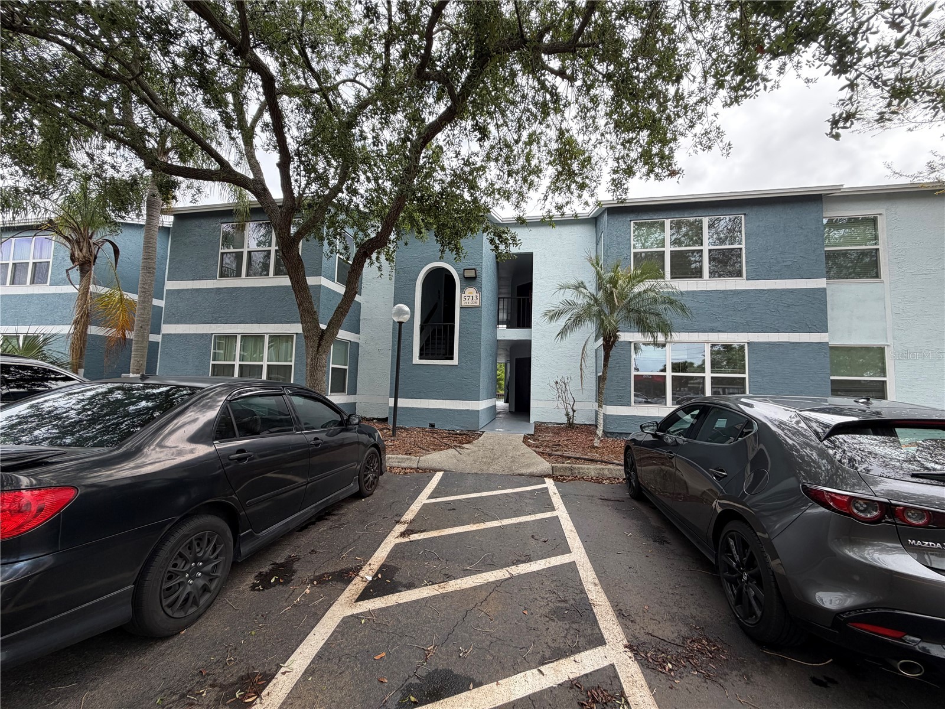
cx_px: 472
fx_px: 382
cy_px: 354
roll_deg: -2.1
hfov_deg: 102.1
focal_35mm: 14
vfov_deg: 85.7
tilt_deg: +4.6
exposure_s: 1/502
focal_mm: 2.22
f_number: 2.2
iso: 50
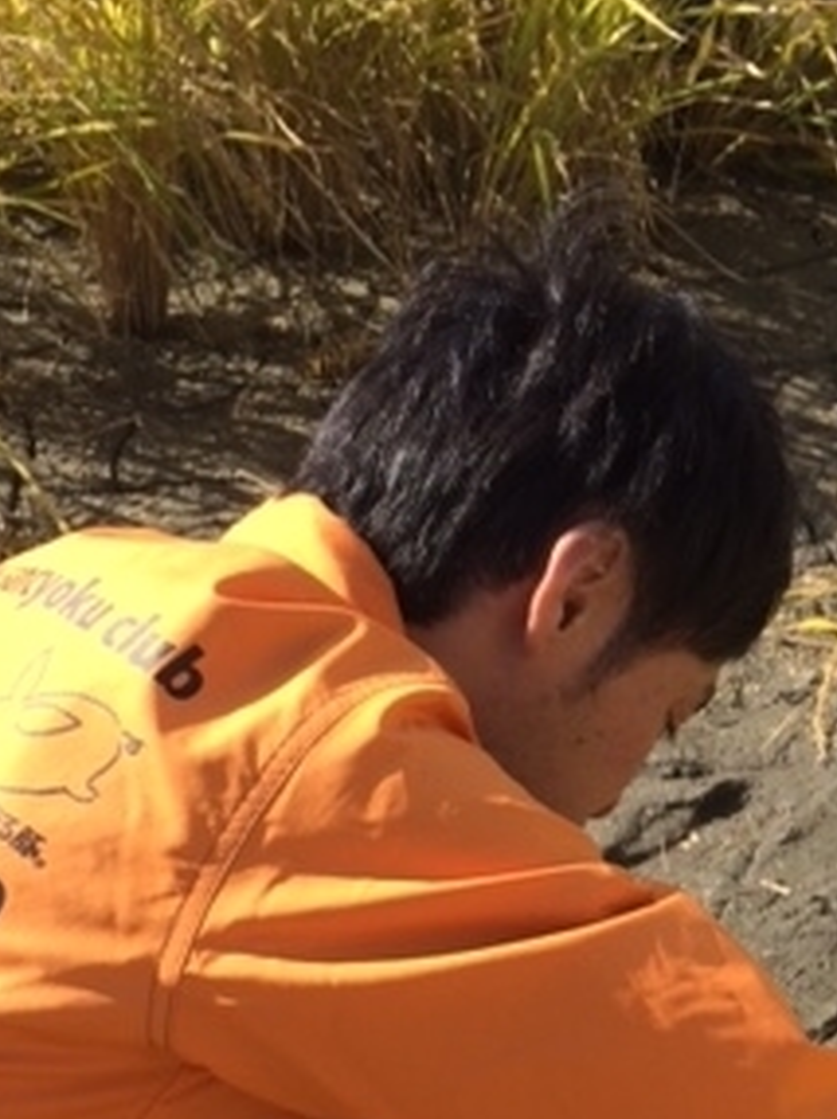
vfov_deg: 28.2
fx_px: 2099
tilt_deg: -41.0
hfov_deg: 22.1
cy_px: 1092
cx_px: 712
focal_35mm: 65
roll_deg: +2.4
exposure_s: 1/1282
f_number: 2.2
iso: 32
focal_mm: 4.15
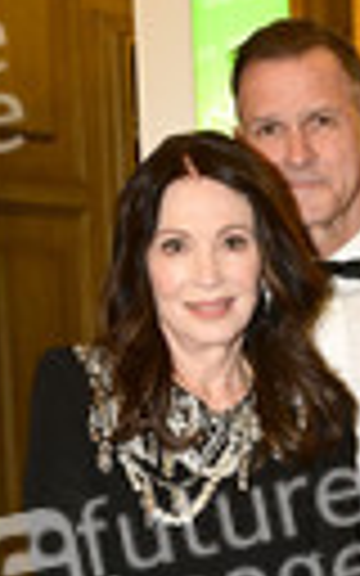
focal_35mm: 105
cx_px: 284
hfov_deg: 12.4
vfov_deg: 18.1
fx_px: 1648
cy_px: 801
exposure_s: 1/200
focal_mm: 33
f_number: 5
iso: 4000
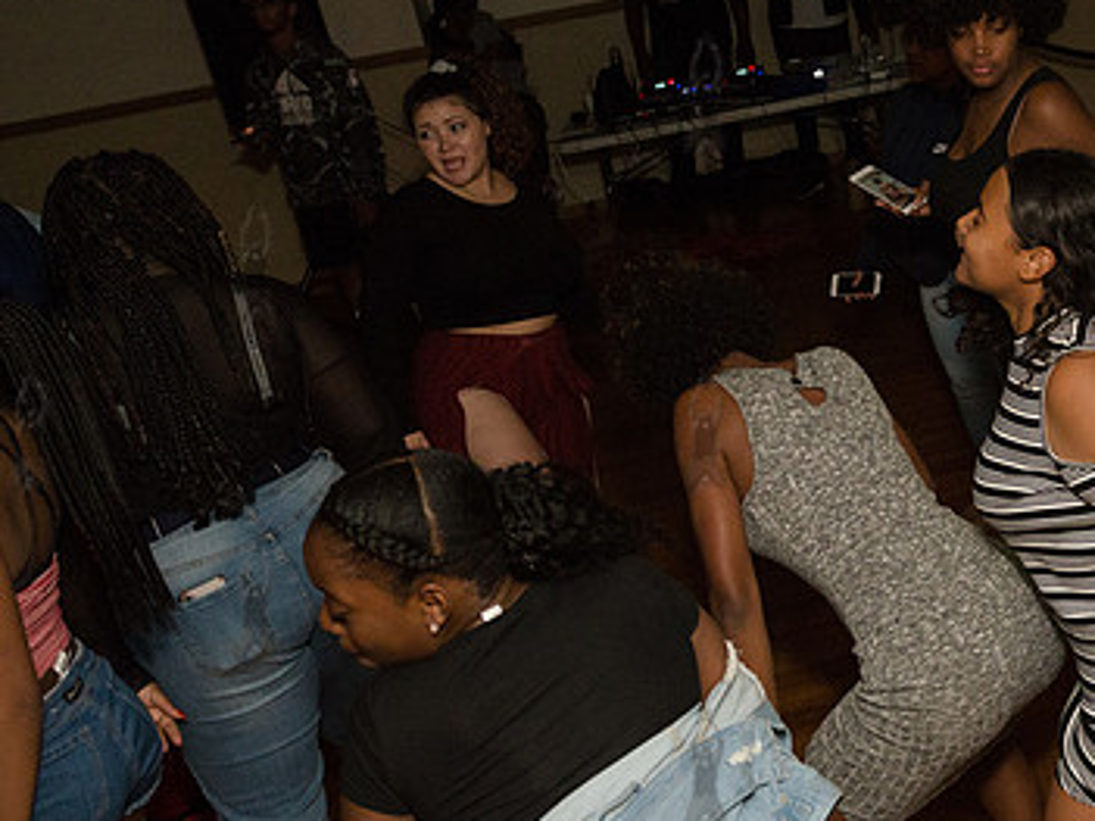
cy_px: 344
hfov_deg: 37.6
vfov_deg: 30.2
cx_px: 939
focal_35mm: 48
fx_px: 1518
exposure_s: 1/320
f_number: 3.5
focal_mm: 24
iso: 2500
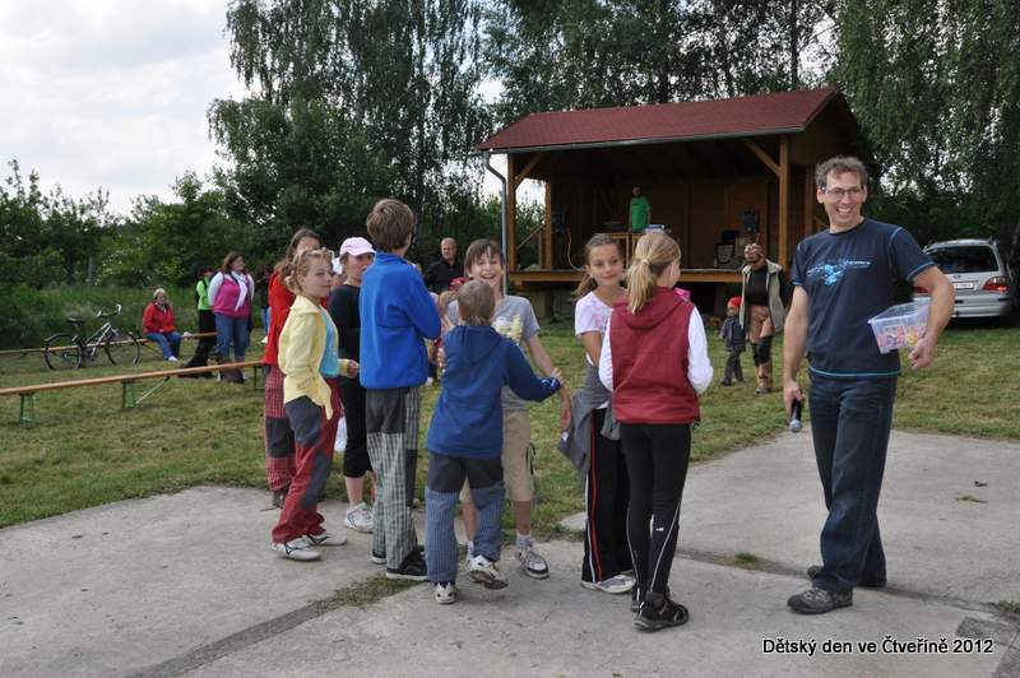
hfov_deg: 49.6
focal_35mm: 39
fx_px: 1104
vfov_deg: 34.2
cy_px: 339
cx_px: 510
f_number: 10
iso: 200
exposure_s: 1/200
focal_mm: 26
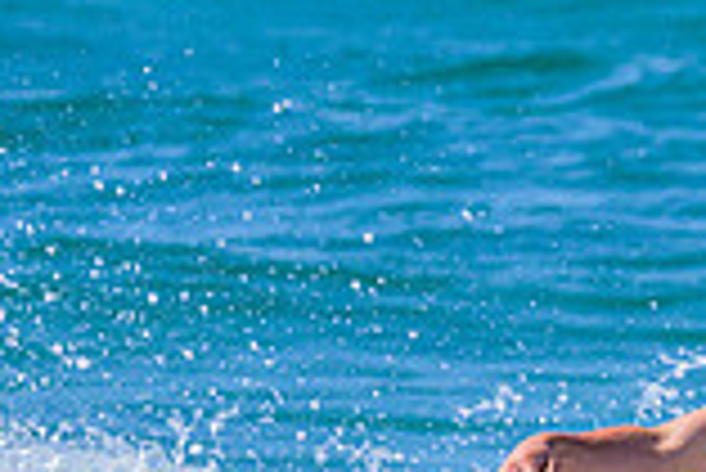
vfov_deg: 0.7
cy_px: 596
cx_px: 1030
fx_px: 36235
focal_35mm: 1846
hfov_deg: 1.1
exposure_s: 1/2000
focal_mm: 500
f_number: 11
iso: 640
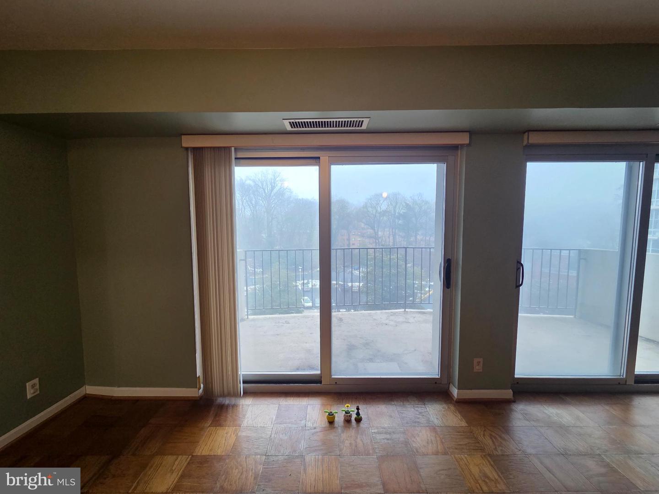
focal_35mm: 13
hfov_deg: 106.2
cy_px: 247
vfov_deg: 89.9
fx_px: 247
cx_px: 330
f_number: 2.2
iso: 160
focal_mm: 2.2
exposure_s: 1/60
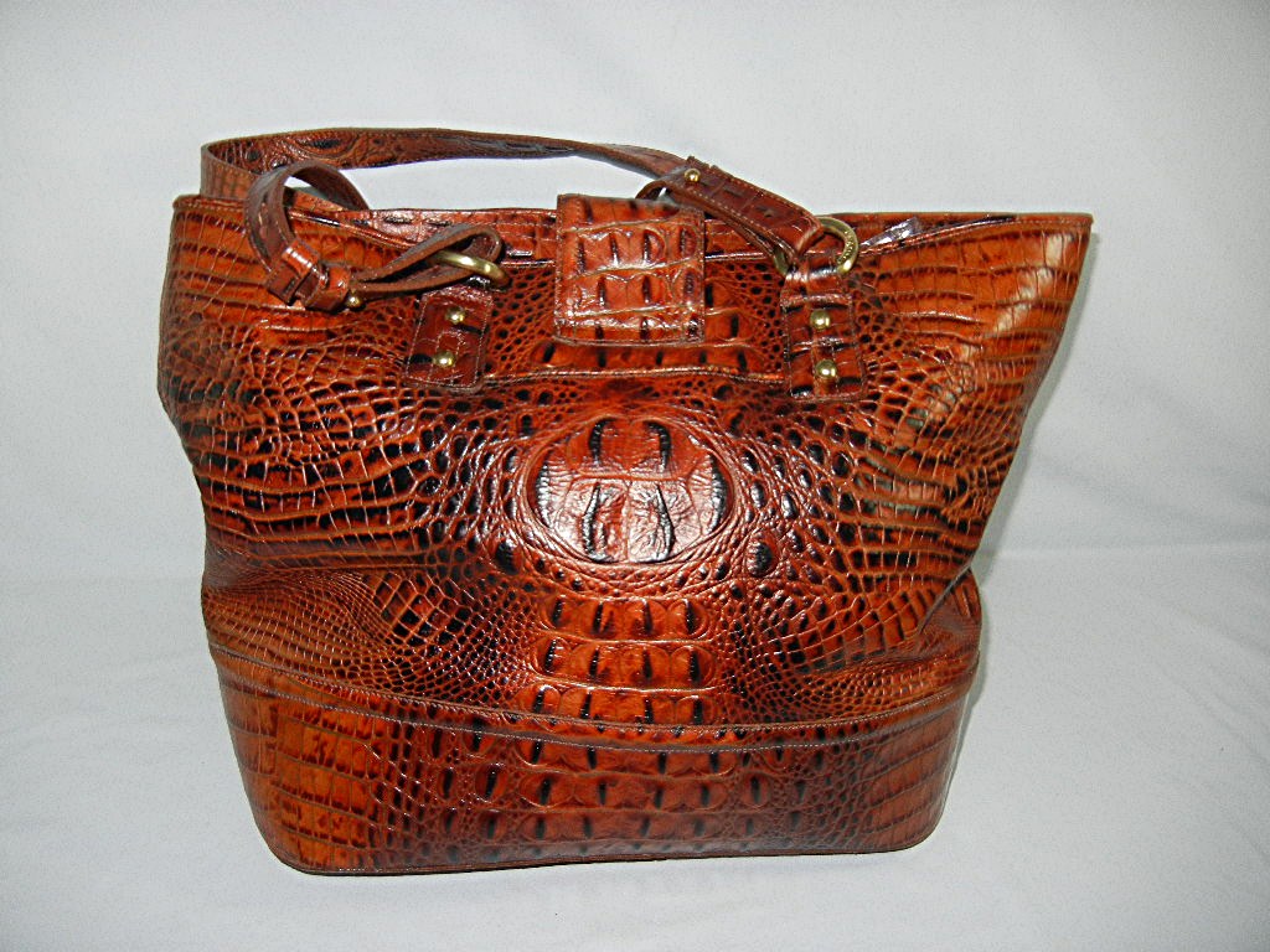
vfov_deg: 46.8
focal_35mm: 30
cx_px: 635
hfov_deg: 60.0
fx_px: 1101
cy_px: 476
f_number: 7
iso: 200
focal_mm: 5.4
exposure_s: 1/30
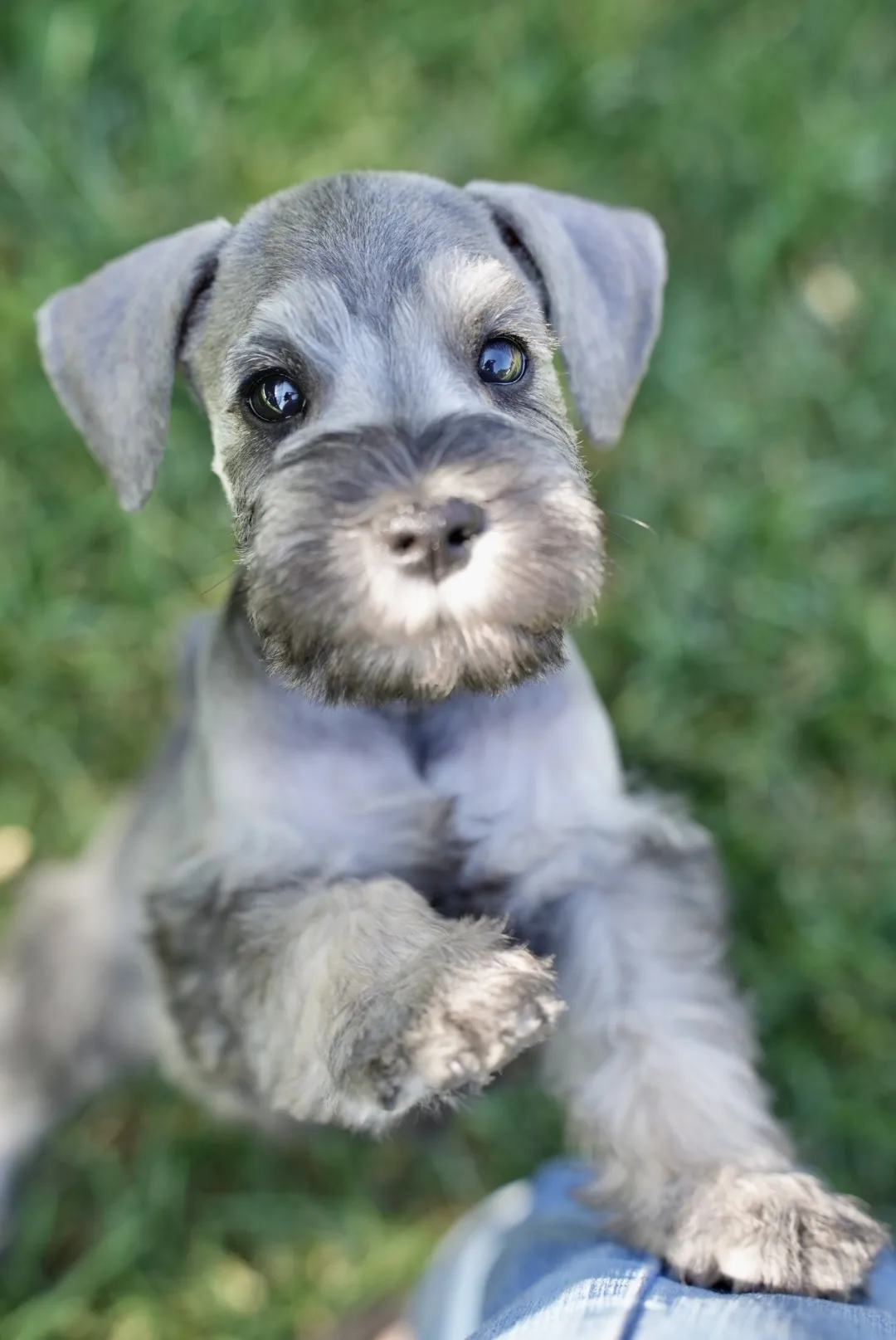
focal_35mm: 79
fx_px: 2943
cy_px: 670
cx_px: 448
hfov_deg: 17.3
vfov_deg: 25.6
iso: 250
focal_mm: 79
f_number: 4
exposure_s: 1/160
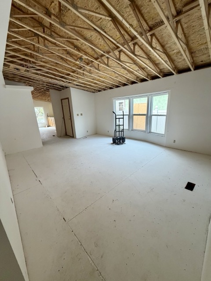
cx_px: 106
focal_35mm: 14
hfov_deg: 85.7
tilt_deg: -15.5
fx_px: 114
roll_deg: +2.4
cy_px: 140
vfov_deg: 102.1
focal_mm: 2.22
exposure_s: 1/121
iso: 160
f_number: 2.2
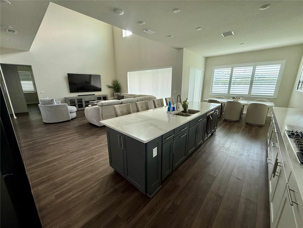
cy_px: 114
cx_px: 152
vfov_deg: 85.7
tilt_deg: -14.0
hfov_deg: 102.1
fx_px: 123
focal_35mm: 14
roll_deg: +1.4
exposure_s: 1/81
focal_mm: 2.22
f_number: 2.2
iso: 200
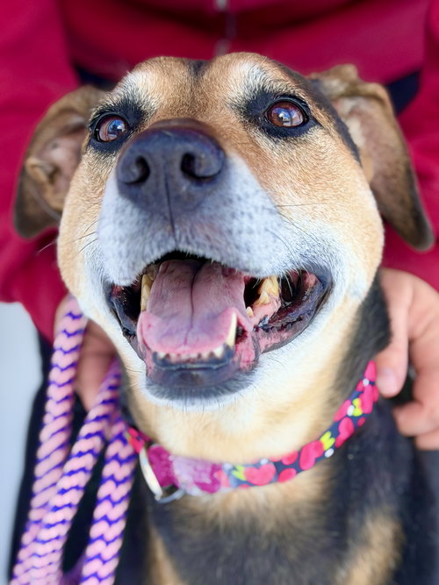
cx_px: 220
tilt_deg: -23.7
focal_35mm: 48
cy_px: 292
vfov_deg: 39.7
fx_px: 812
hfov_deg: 30.3
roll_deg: +1.0
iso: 64
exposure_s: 1/409
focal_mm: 6.76
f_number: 1.78
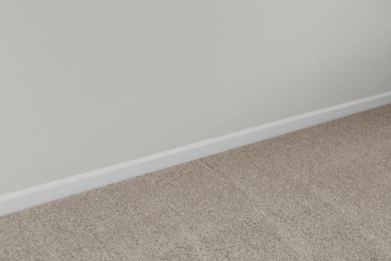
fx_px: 467
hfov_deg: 31.0
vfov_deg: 27.0
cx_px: 547
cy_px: -65
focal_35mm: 43
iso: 100
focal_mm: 10
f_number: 4.5
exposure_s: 1/20
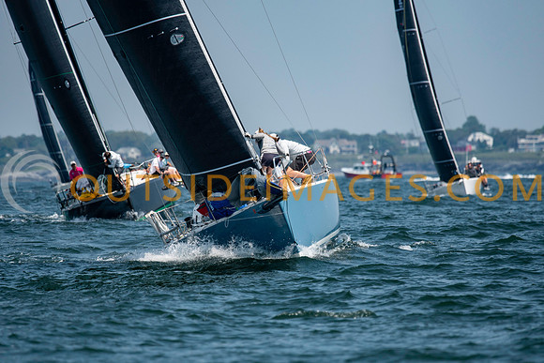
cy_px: 182
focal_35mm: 450
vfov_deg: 3.1
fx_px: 6801
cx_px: 272
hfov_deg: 4.6
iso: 200
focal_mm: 300
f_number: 4
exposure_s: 1/3200
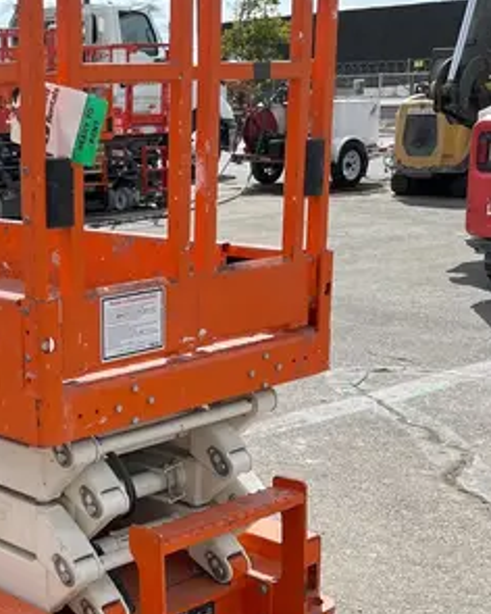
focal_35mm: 63
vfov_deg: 29.7
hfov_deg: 23.5
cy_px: 426
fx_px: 1144
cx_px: 35
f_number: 1.6
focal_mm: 5.1
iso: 50
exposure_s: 1/2755
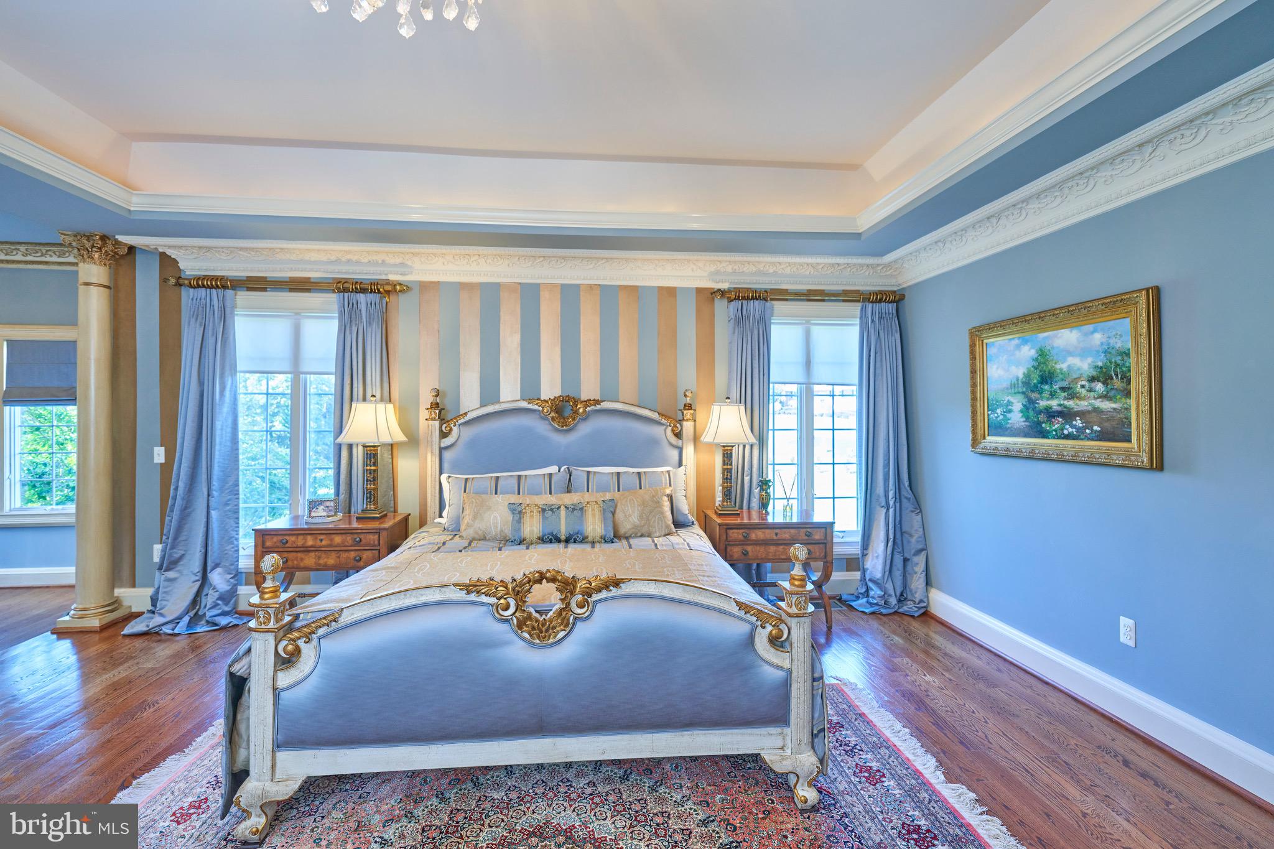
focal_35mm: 15
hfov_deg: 100.4
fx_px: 531
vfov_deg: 77.3
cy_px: 424
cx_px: 637
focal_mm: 15
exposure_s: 1/60
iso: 400
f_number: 3.5
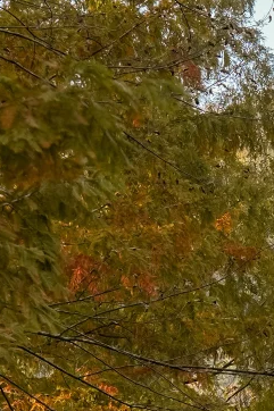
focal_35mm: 309
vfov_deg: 6.6
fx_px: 3531
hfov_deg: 4.4
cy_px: 567
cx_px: 611
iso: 320
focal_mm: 69
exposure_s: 1/320
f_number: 7.1
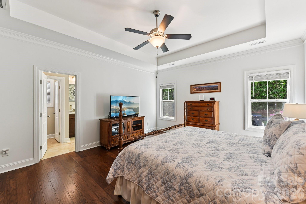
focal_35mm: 15
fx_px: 127
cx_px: 153
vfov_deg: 77.3
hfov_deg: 100.4
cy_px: 102
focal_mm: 15
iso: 200
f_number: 8
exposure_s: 1/15
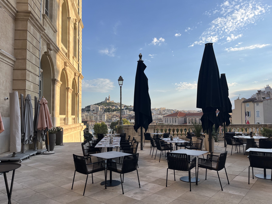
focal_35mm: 26
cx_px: 136
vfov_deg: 53.1
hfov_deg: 67.3
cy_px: 102
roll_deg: +0.2
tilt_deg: +4.0
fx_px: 204
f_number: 1.6
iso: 50
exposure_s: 1/2309
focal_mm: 5.1
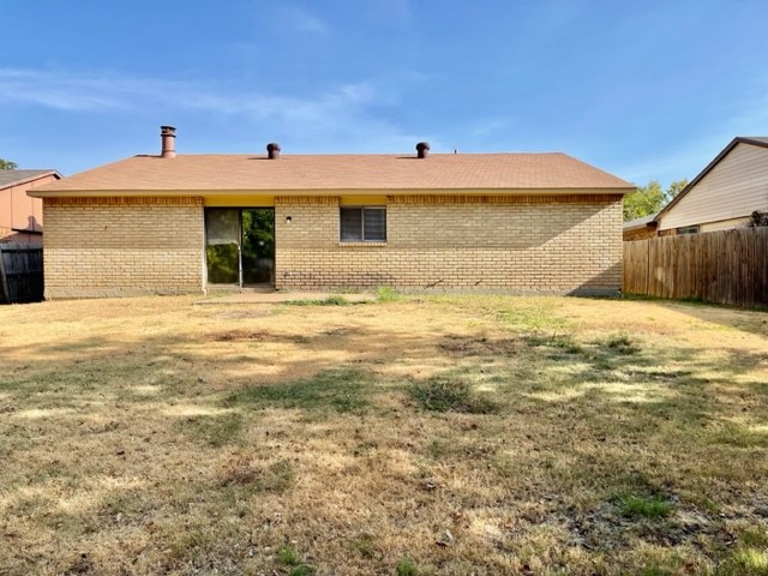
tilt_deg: -1.9
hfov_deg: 67.3
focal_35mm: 26
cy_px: 288
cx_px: 384
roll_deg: -0.1
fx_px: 577
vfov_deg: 53.1
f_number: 1.6
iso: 32
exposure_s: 1/2288
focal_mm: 5.1
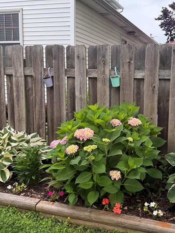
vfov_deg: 44.7
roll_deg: -4.0
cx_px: 131
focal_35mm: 42
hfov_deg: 33.7
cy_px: 125
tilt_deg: -5.2
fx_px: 283
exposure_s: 1/372
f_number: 1.78
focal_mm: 6.76
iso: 100
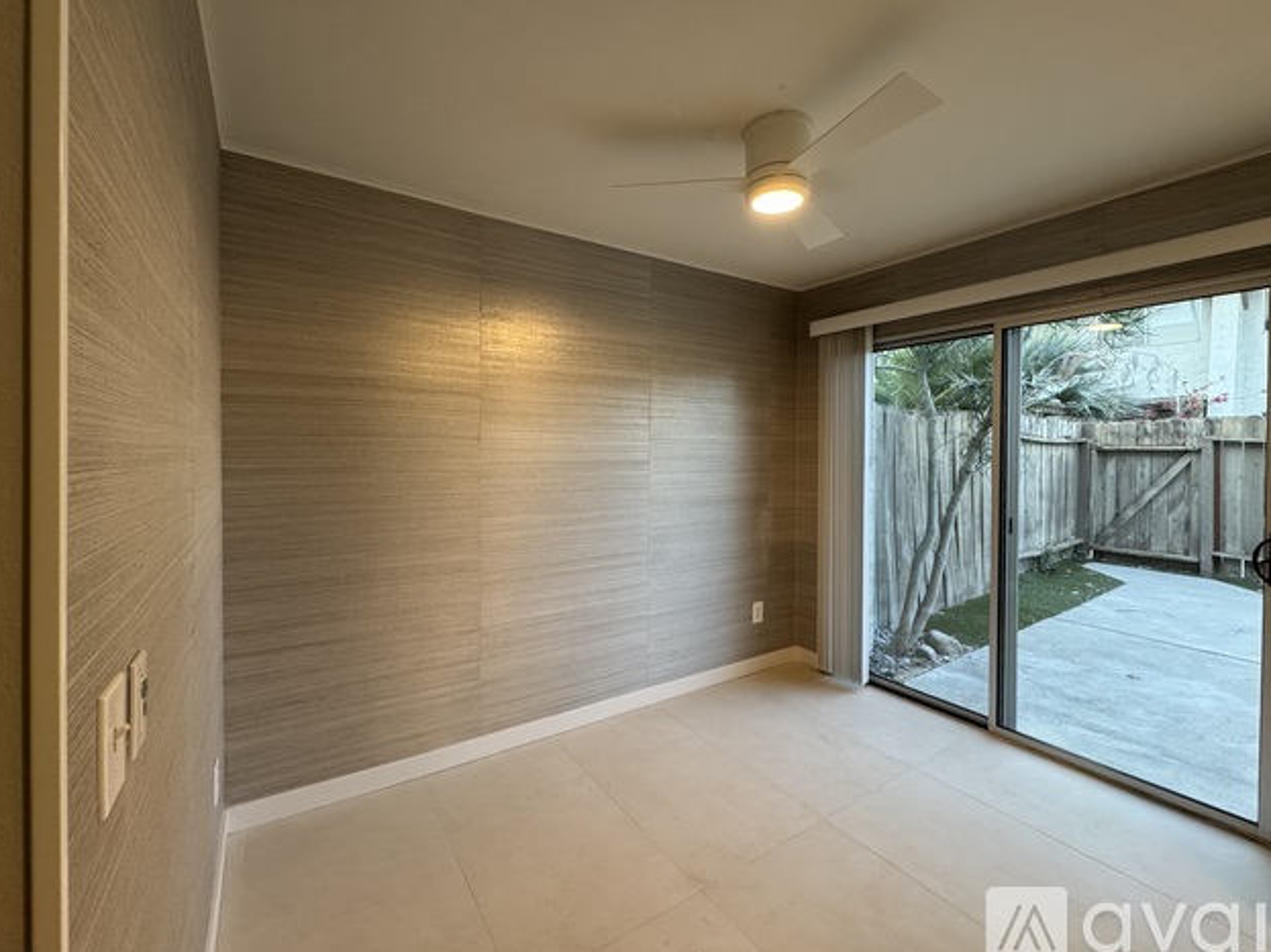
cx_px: 636
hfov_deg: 98.2
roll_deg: +0.1
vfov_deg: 81.7
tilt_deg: -1.3
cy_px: 459
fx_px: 551
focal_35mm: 15
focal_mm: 2.22
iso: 250
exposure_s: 1/120
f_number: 2.2
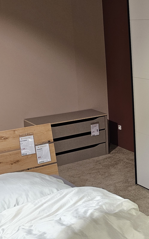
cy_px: 88
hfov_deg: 18.7
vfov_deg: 33.3
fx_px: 396
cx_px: 225
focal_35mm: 61
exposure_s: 1/100
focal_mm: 6.3
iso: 125
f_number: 1.7
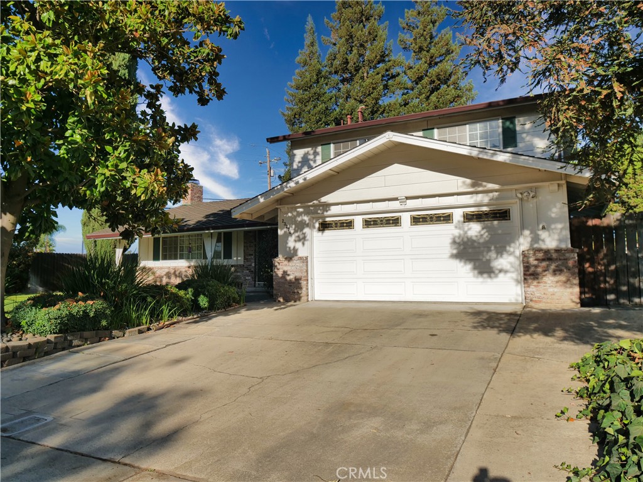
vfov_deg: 53.1
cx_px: 322
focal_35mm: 26
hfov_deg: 67.3
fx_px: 483
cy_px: 241
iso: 100
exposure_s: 1/1600
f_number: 4
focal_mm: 13
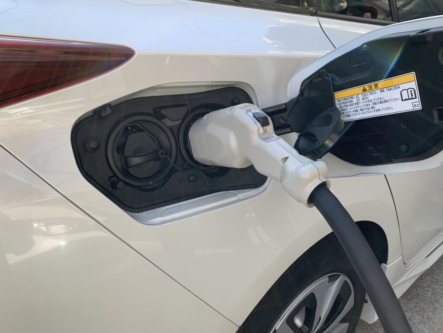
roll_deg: -2.9
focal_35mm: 26
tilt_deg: -25.5
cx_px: 222
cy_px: 166
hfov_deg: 67.3
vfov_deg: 53.1
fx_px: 333
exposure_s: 1/552
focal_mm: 4.25
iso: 25
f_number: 1.8
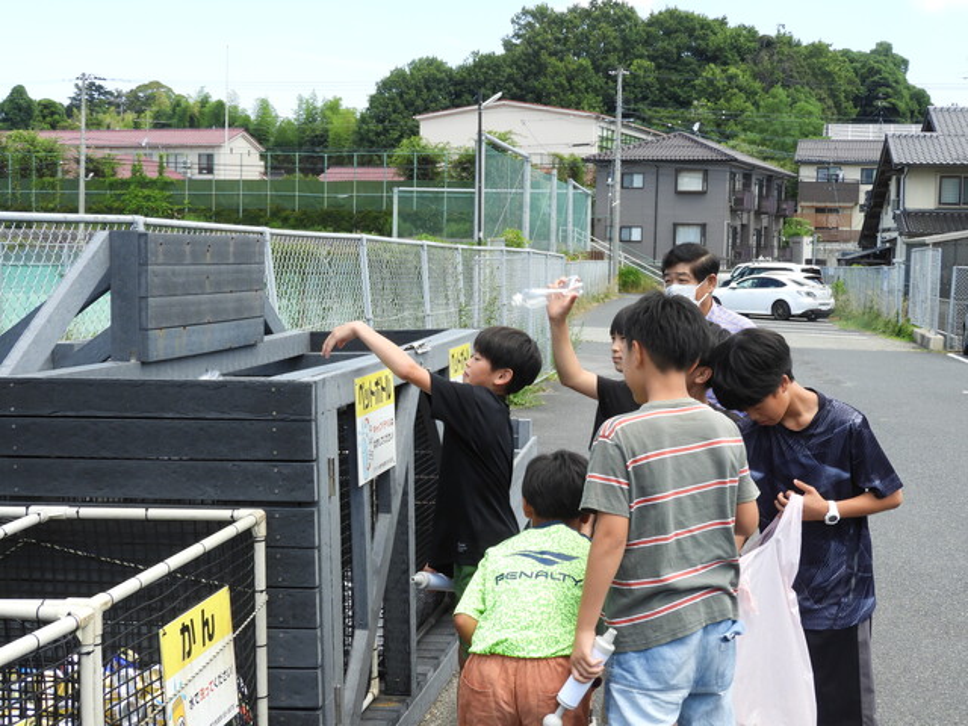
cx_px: 484
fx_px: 1538
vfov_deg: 26.6
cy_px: 363
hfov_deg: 34.9
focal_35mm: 55
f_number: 4
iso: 100
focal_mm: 9.9
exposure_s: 1/250
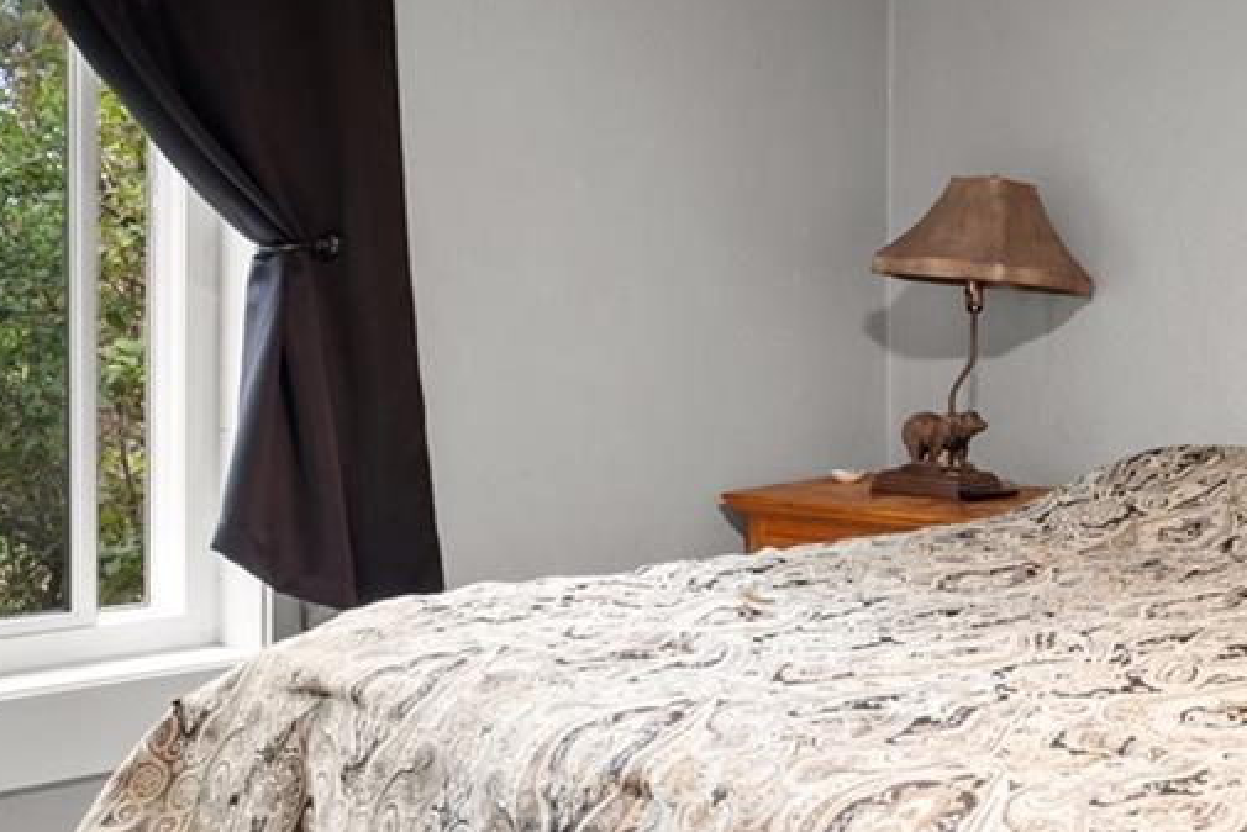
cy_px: 299
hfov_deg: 34.1
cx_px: 970
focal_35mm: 57
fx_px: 1975
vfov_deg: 23.7
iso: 250
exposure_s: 1.6
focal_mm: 18
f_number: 8
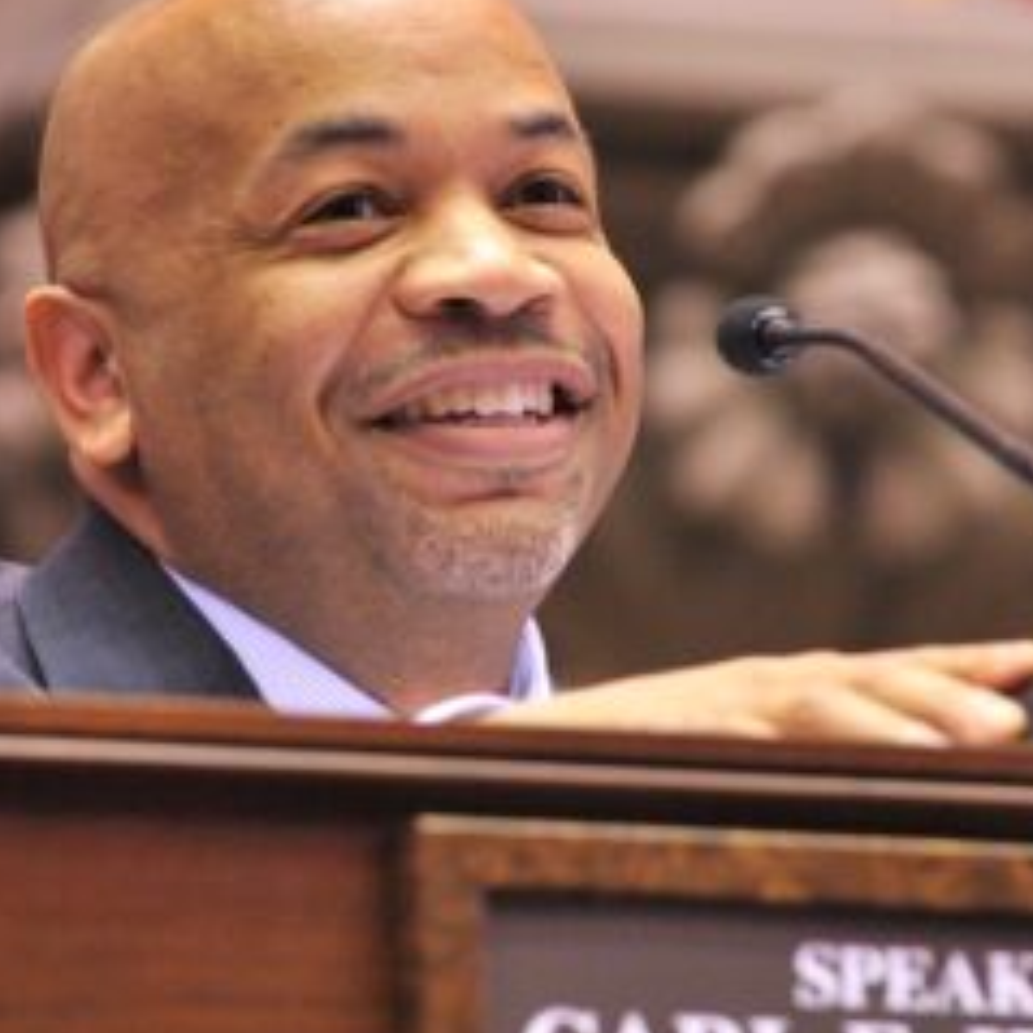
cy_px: 568
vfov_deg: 3.5
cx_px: 493
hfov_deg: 3.5
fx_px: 16712
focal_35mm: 495
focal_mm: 200
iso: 1600
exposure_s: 1/100
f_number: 3.5
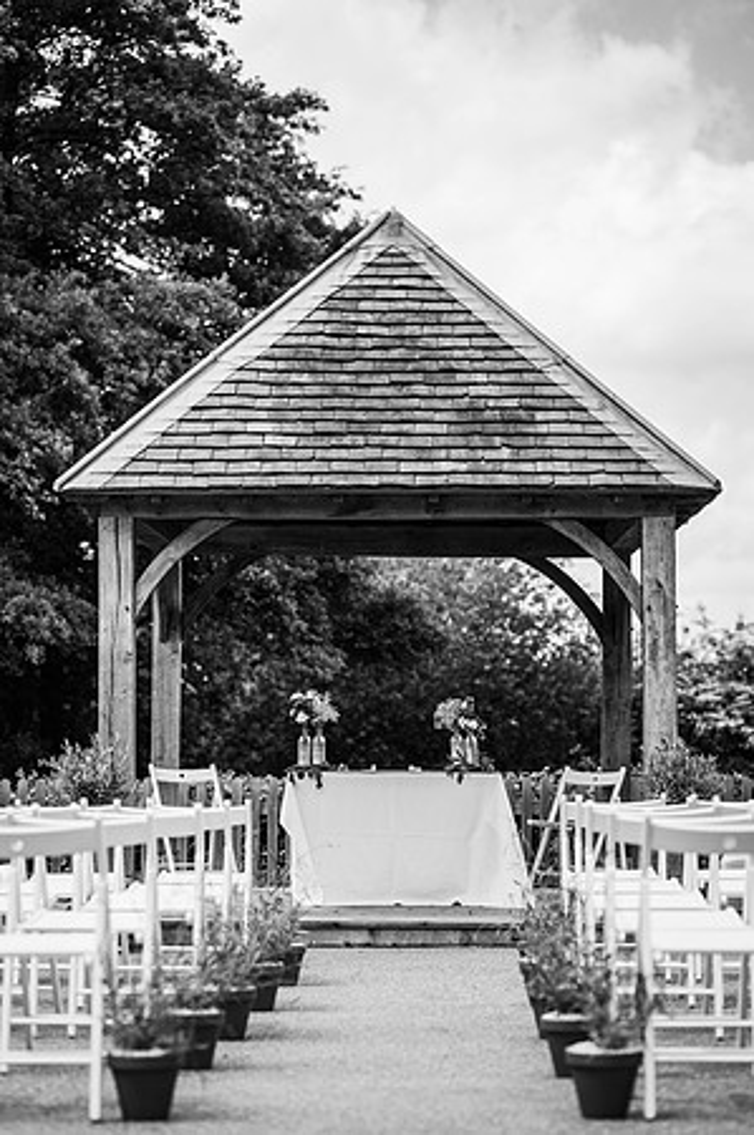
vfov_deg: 23.9
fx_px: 2676
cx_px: 377
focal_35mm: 85
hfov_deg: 16.0
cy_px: 568
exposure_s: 1/2000
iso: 100
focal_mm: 85
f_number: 2.5
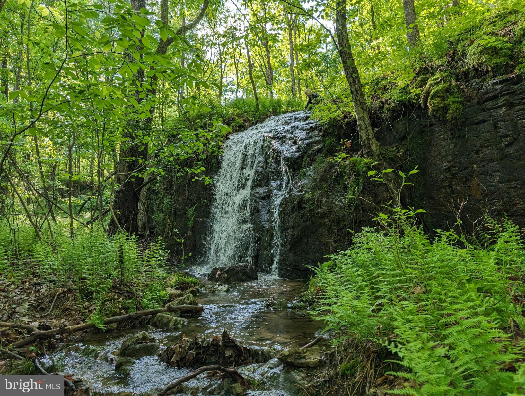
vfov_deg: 56.9
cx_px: 262
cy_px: 198
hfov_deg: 71.5
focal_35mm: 24
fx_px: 365
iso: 25
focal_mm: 6.9
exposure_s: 1/178
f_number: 1.68
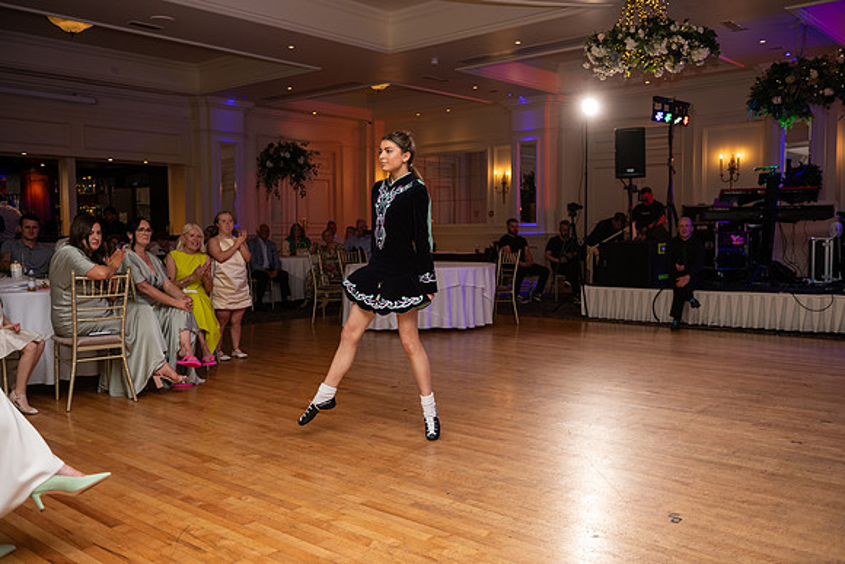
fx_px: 751
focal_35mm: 32
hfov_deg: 58.7
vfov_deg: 41.1
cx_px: 422
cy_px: 282
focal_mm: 32
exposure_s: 1/160
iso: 500
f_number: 3.5
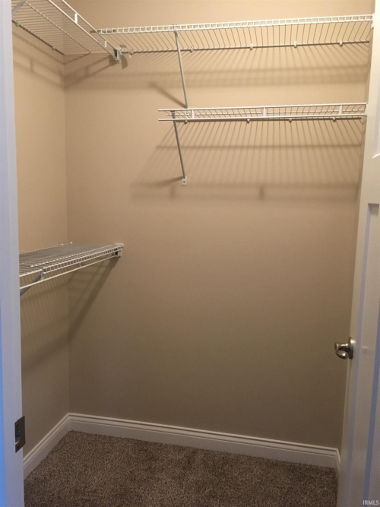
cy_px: 254
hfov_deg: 48.2
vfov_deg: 61.7
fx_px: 425
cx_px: 190
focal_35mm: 29
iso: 200
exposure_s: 1/15
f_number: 2.2
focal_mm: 4.15
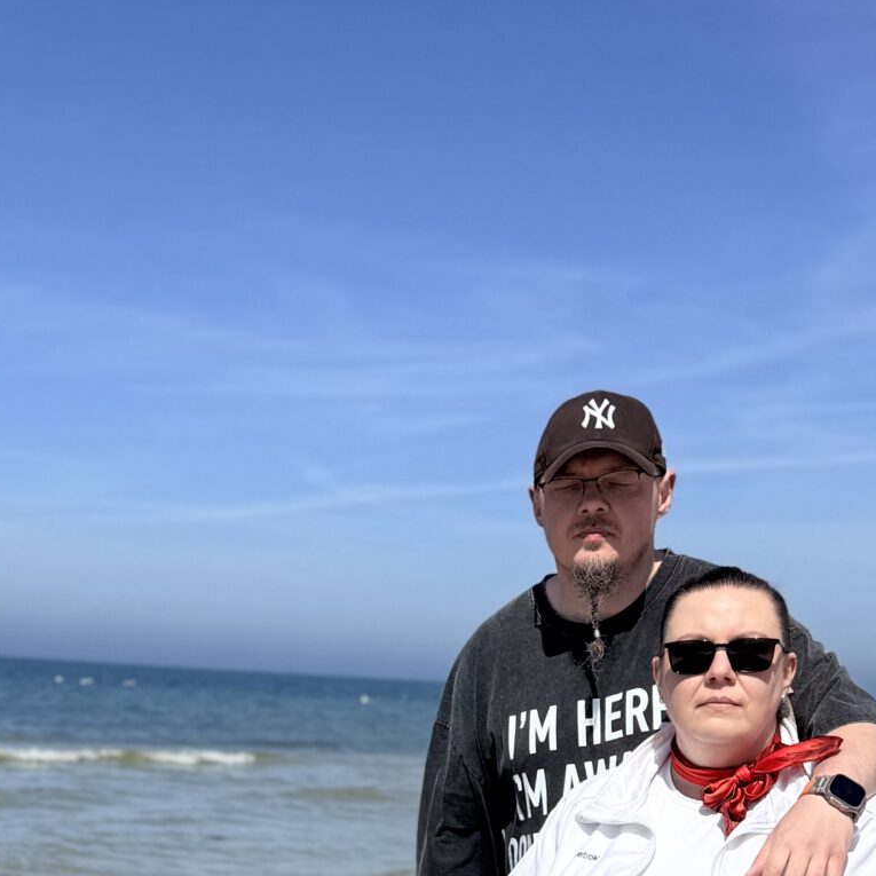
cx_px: 262
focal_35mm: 71
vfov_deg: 22.7
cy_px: 1004
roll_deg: -3.0
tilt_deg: -9.9
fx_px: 2033
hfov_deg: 24.2
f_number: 1.78
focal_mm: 6.76
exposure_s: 1/7353
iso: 80
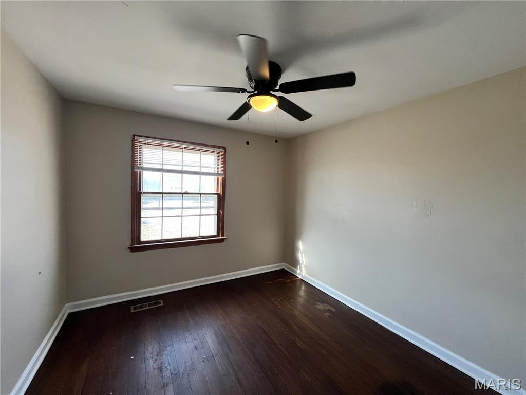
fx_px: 198
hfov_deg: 106.2
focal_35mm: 13
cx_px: 263
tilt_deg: -3.4
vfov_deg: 89.9
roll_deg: -1.9
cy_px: 198
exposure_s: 1/120
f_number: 1.8
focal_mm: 1.57
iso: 80
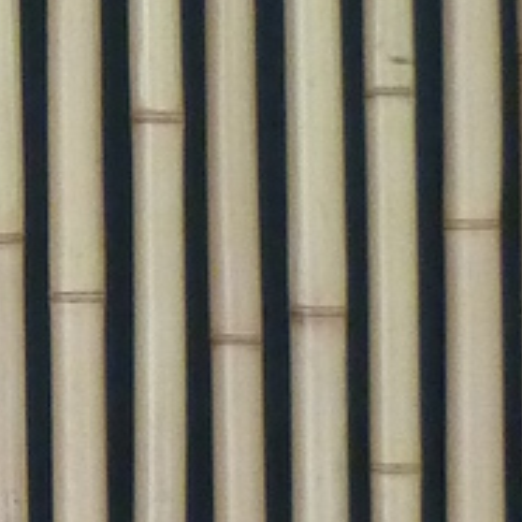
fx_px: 3242
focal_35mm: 190
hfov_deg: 8.2
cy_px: 345
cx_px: -878
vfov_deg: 9.2
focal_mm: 4.1
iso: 250
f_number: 3.3
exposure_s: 1/30
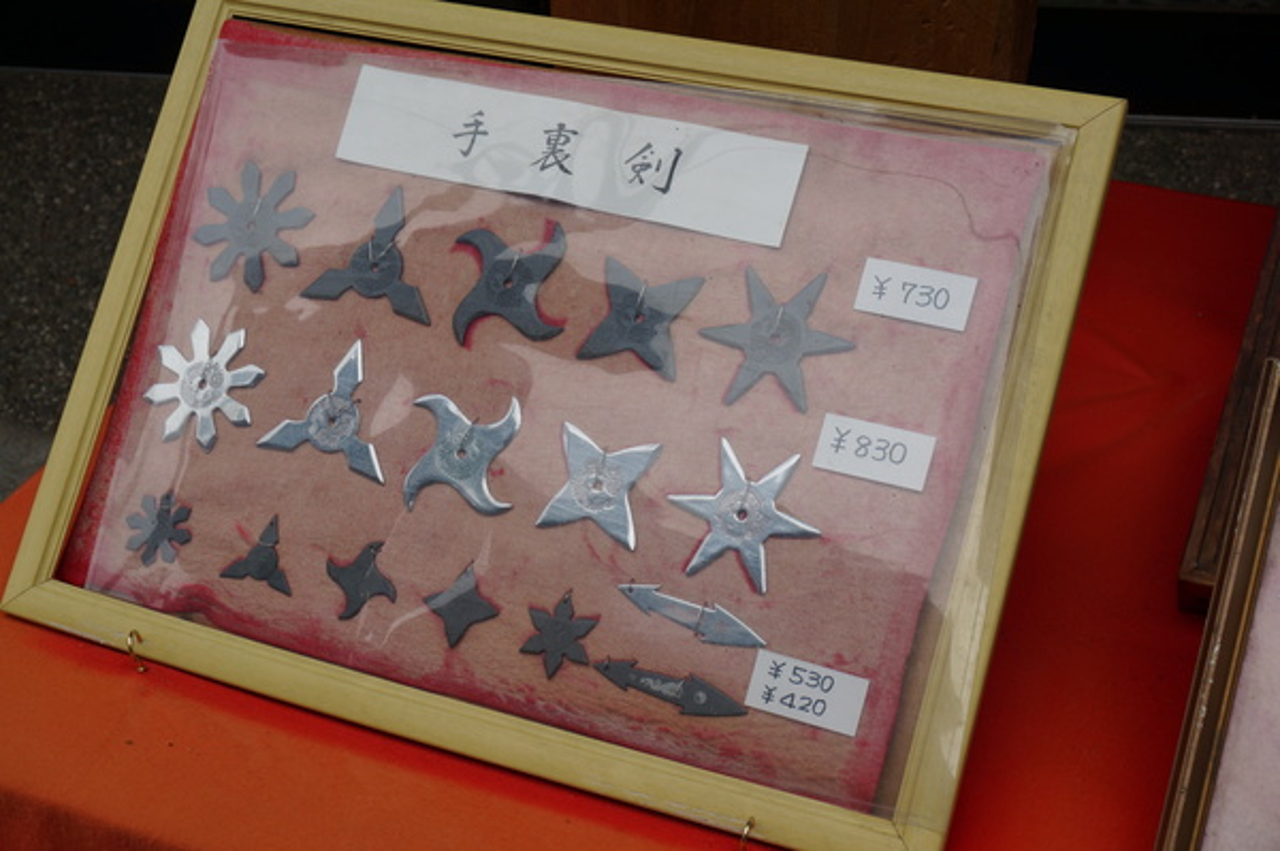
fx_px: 1865
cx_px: 640
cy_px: 426
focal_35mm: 52
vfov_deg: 25.7
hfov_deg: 37.9
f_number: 8
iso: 100
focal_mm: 35
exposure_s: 1/125
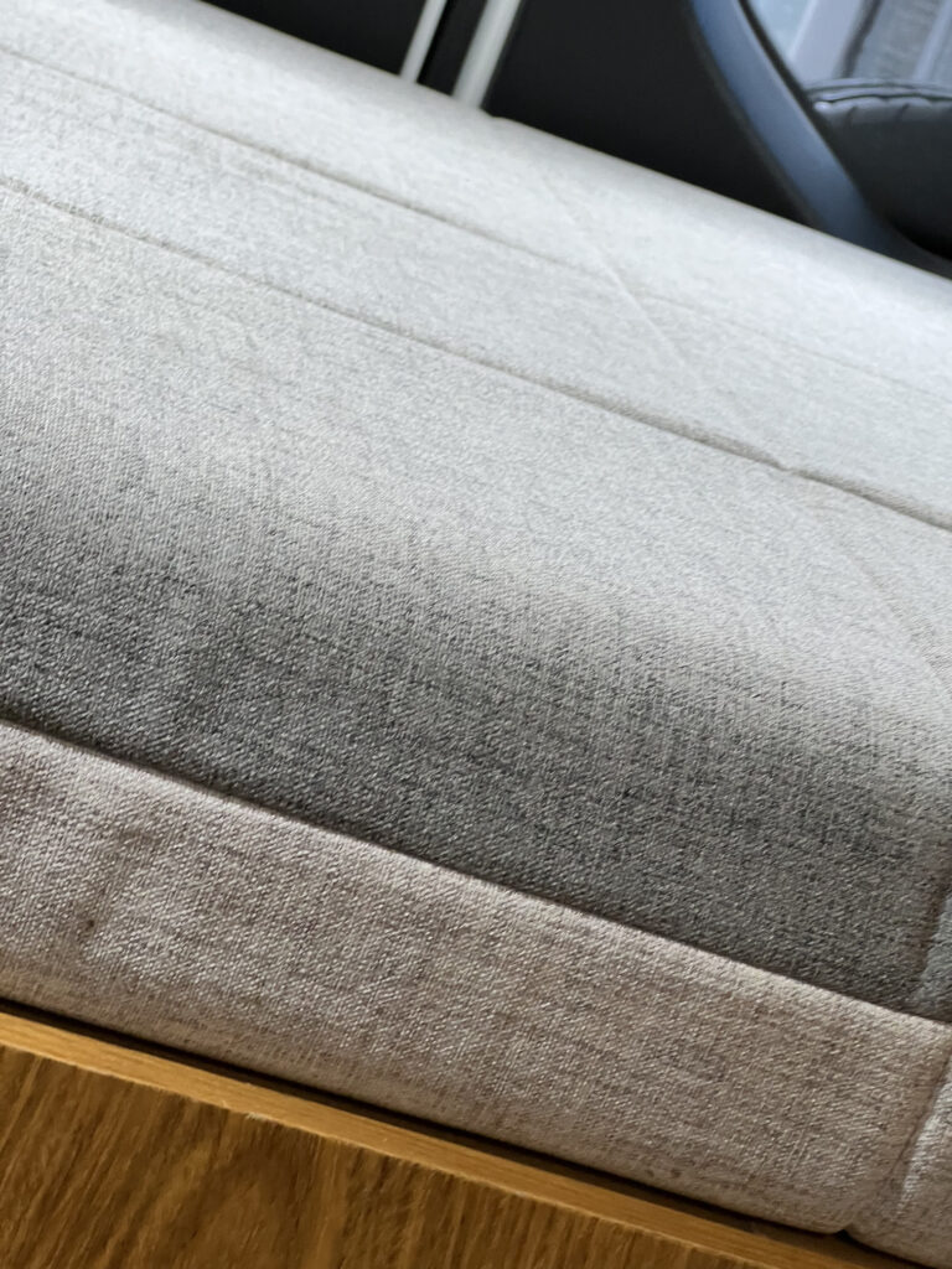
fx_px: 2824
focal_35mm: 77
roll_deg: -20.9
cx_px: 476
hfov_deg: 19.1
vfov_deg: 25.3
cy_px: 634
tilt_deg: -12.1
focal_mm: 9
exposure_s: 1/50
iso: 160
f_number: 2.8
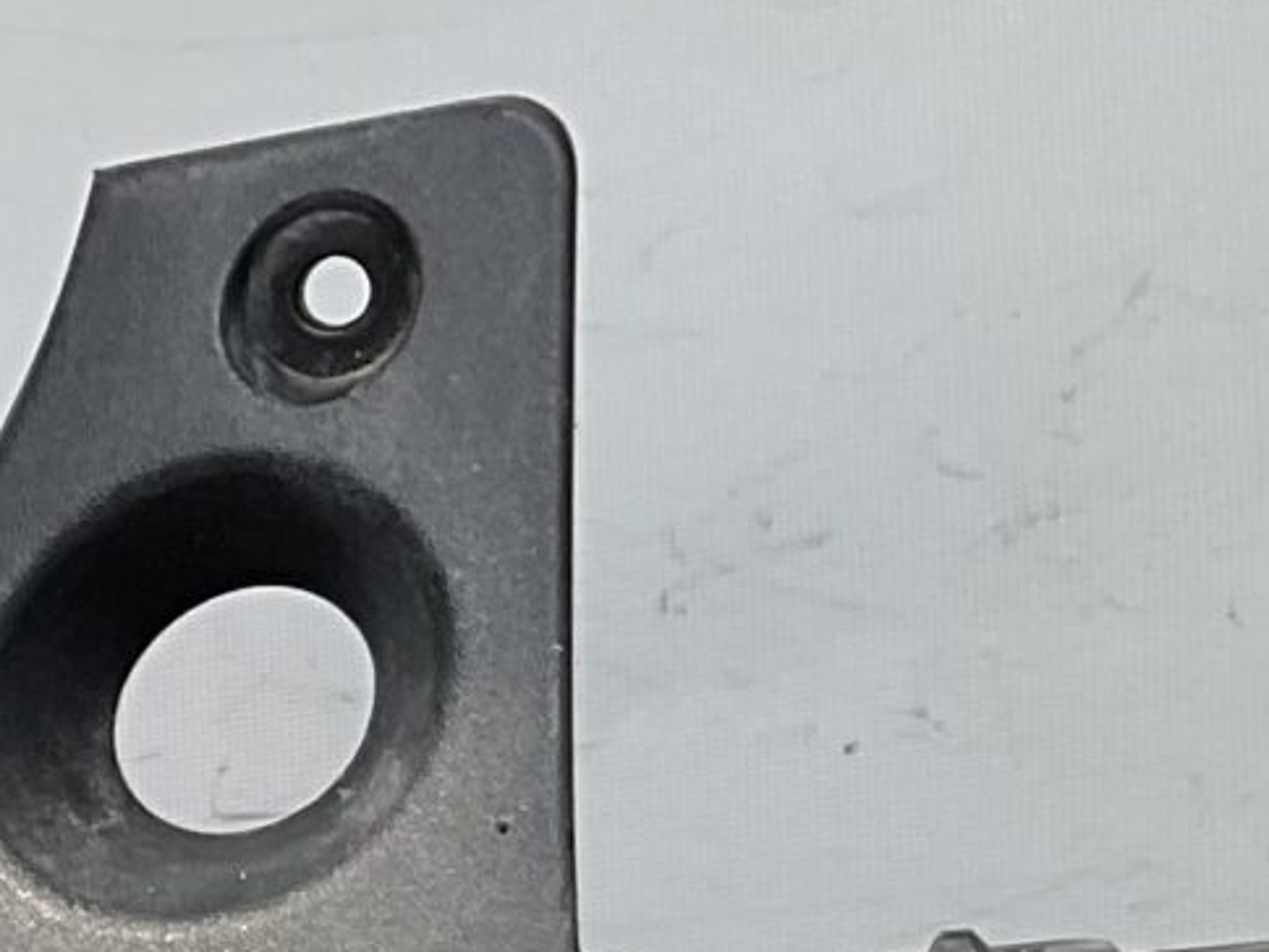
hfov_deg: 10.7
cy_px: 2053
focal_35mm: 153
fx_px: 5610
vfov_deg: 9.0
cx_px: -1931
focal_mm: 3
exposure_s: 1/335
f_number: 1.8
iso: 16
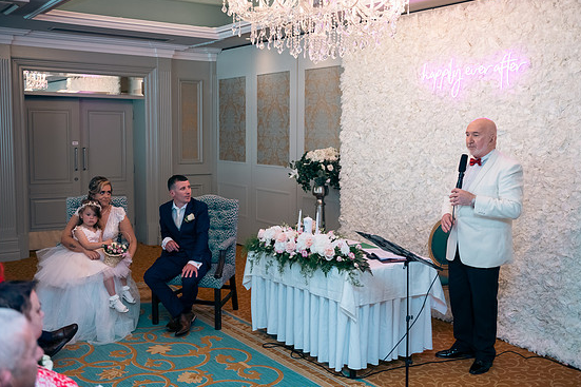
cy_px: 191
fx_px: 645
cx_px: 303
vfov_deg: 33.4
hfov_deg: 48.5
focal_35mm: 40
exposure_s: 1/160
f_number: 3.5
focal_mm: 38
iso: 640
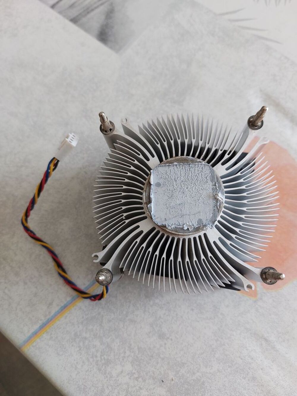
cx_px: 148
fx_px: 286
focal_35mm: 25
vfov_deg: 69.4
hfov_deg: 54.9
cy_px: 198
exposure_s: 1/100
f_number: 1.8
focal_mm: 5.23
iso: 64
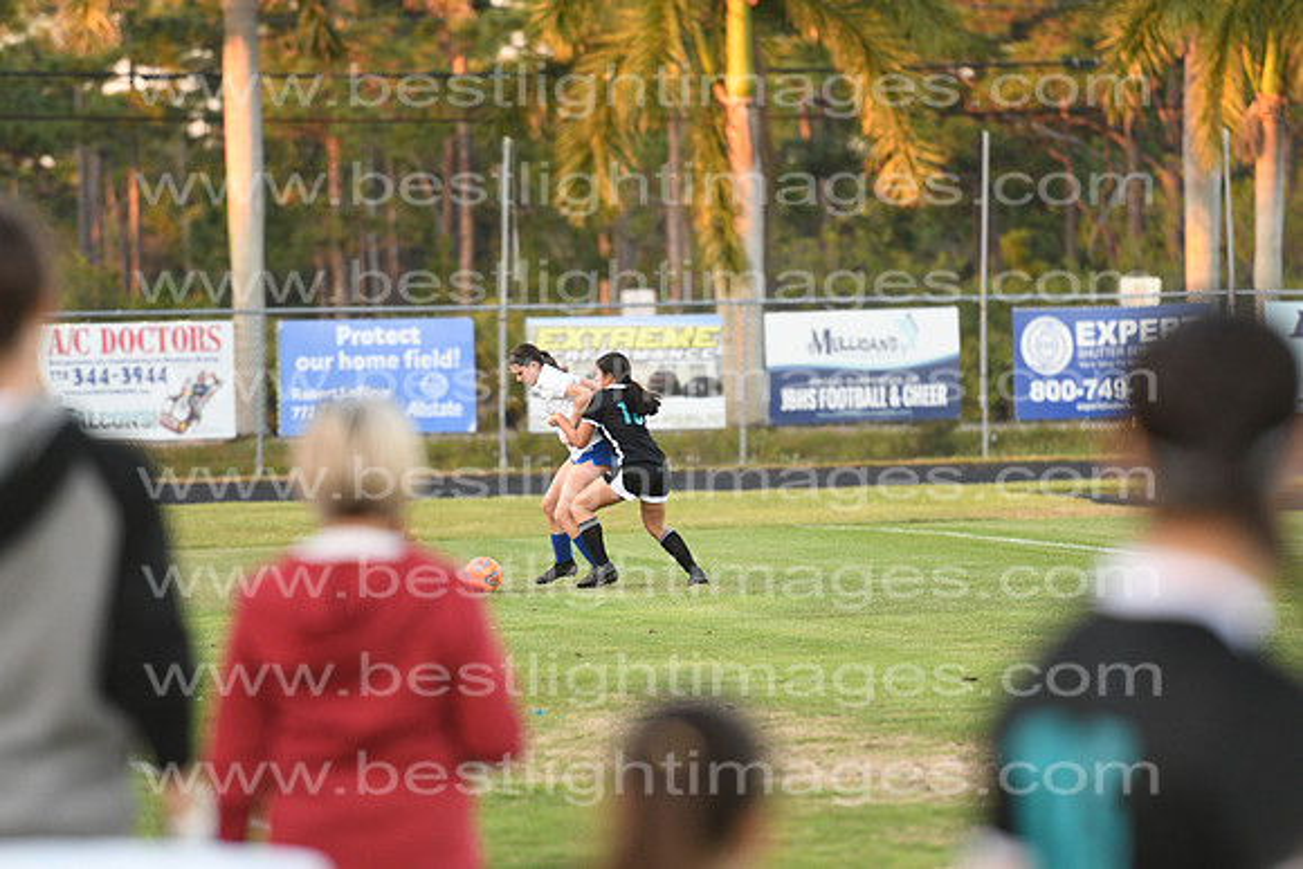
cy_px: 434
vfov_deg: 4.6
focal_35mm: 300
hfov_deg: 6.9
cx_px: 652
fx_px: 10860
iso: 1100
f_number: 2.8
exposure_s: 1/800
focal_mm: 200
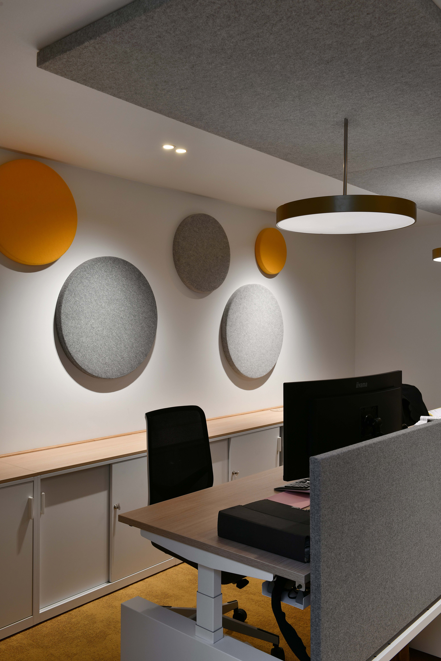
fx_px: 588
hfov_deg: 41.1
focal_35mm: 32
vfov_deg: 58.7
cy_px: 330
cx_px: 220
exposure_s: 1/5
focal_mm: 32
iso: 100
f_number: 11
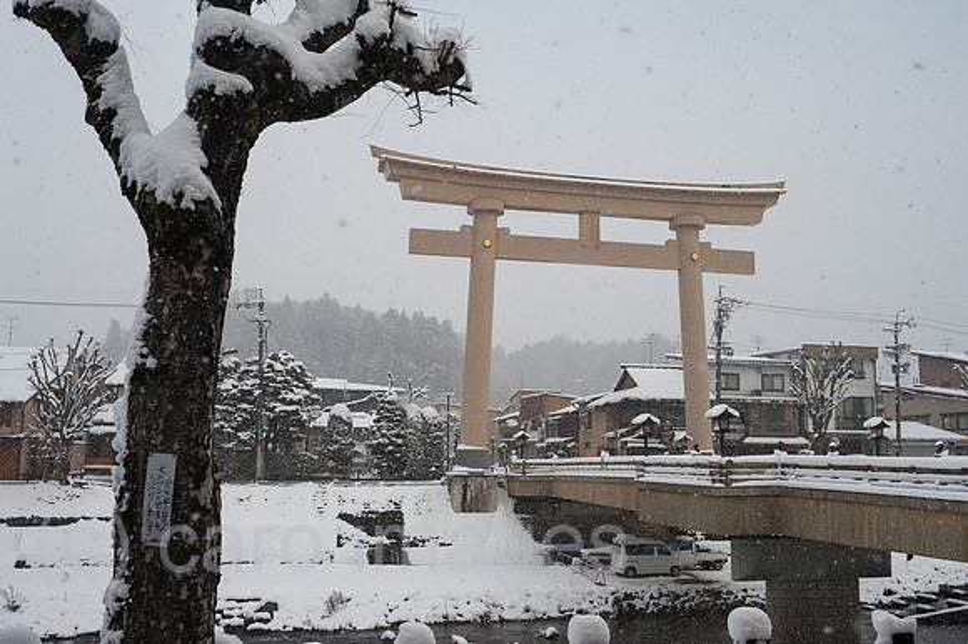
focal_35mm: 35
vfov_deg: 37.8
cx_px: 484
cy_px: 322
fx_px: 941
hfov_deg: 54.5
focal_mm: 35
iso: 220
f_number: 8
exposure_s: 1/640
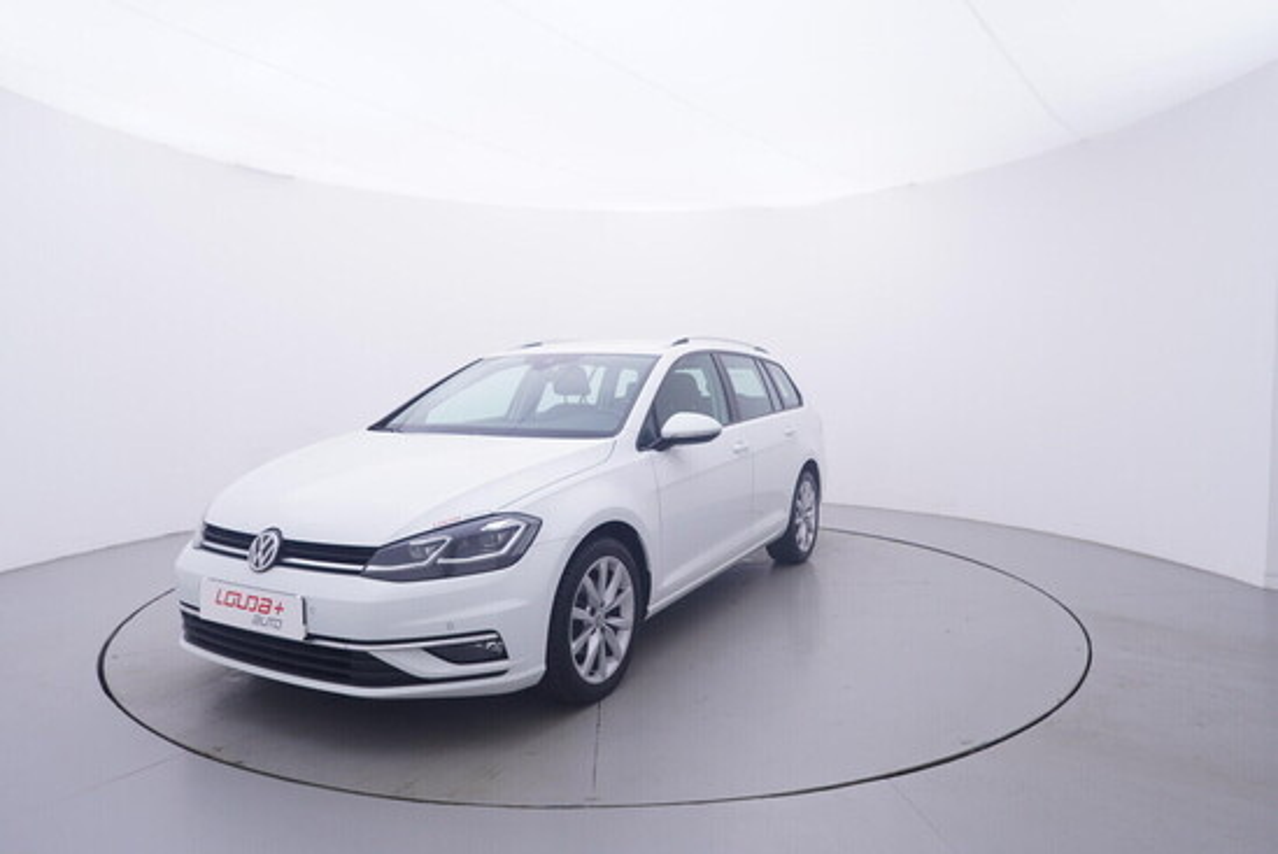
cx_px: 639
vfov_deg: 56.2
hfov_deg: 77.3
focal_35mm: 22
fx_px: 799
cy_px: 427
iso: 200
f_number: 5
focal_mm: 15
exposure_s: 1/80
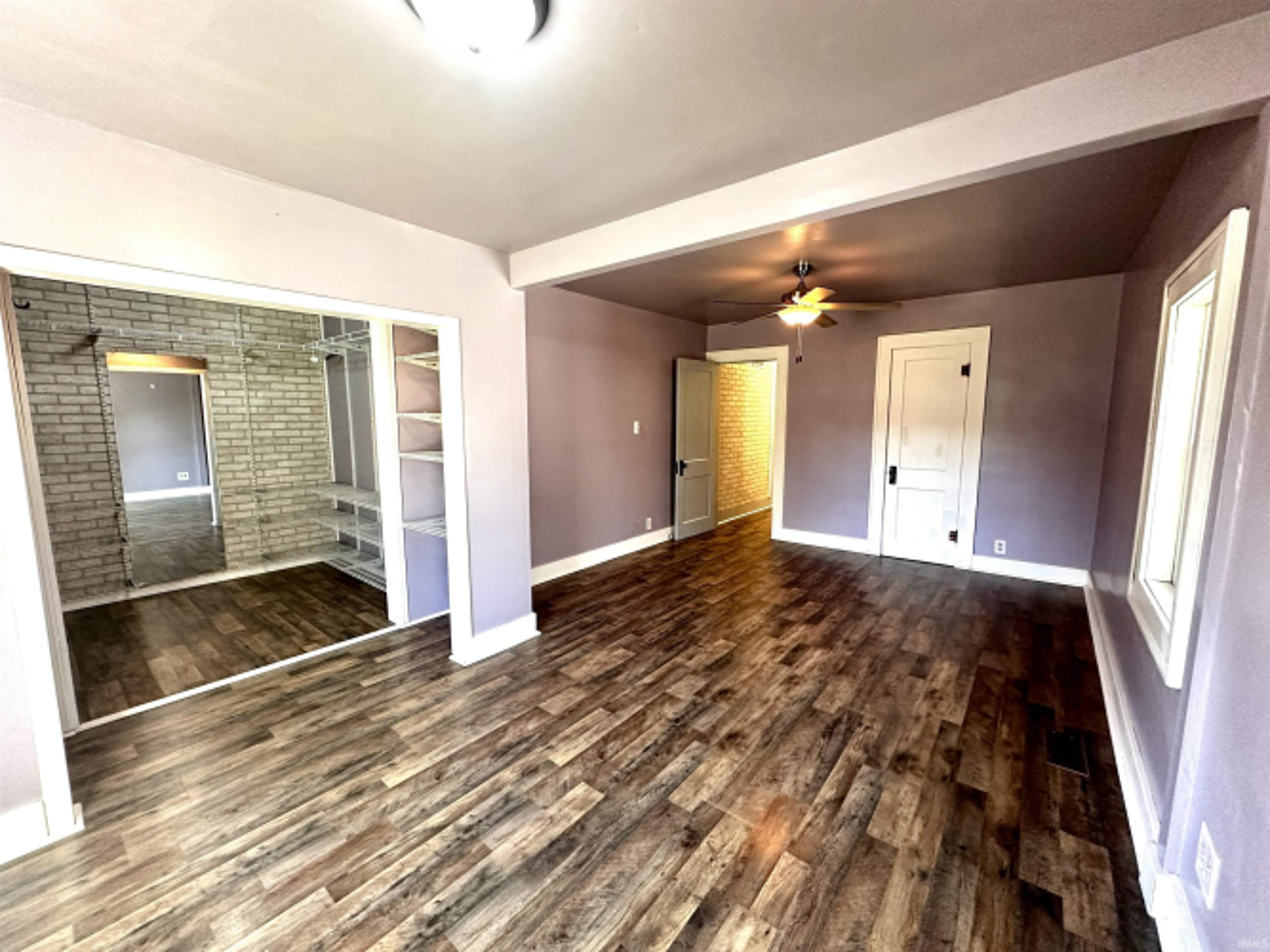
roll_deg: +0.1
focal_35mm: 14
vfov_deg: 85.7
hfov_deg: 102.1
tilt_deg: -6.9
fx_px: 514
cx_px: 635
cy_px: 476
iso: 250
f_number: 2.2
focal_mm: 2.22
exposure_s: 1/120
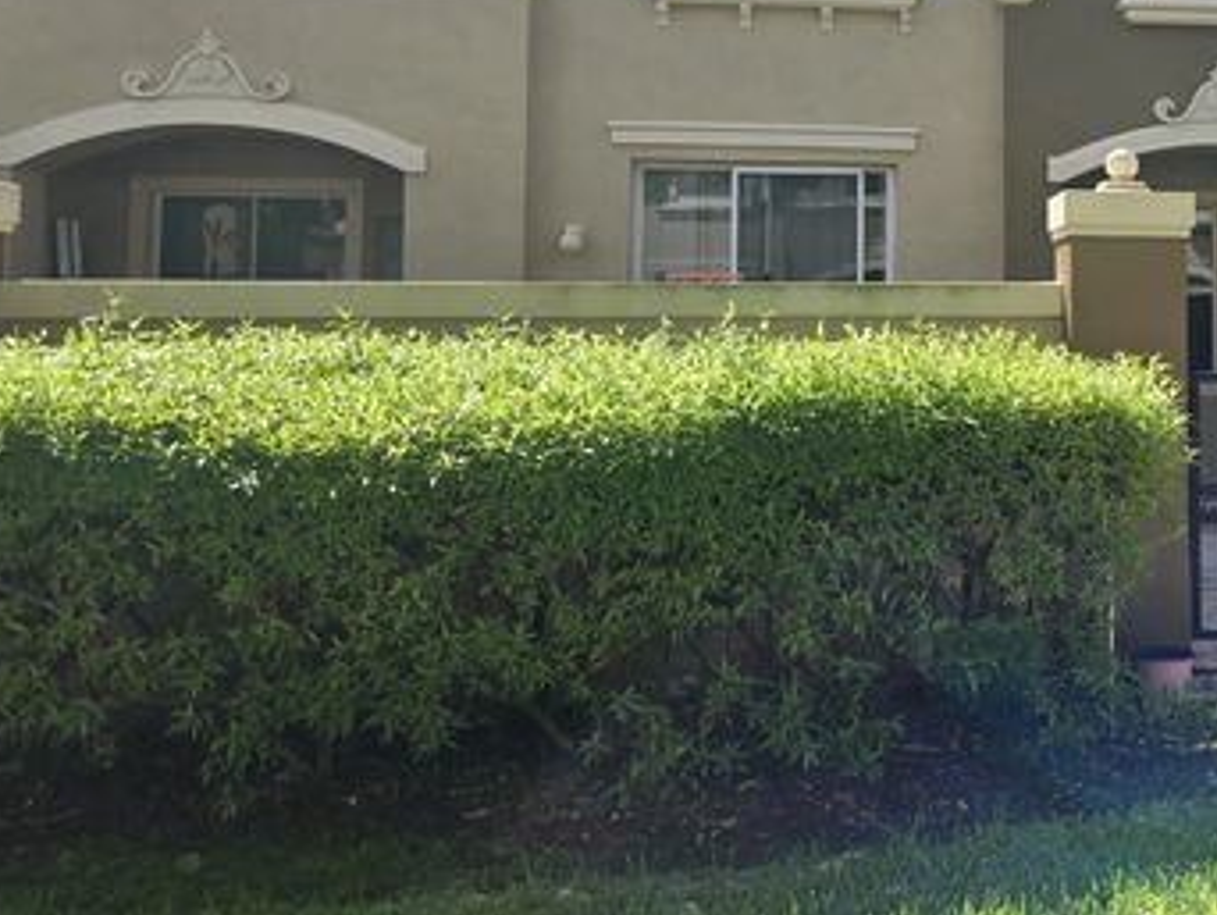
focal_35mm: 43
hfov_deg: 40.7
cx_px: 1082
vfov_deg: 33.0
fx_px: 1513
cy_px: 235
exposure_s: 1/1645
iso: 25
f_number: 1.8
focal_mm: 5.4
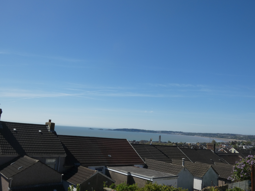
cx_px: 128
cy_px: 96
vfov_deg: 42.9
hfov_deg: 55.4
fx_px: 243
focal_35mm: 33
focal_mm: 6
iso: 80
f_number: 4.5
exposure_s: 1/1000
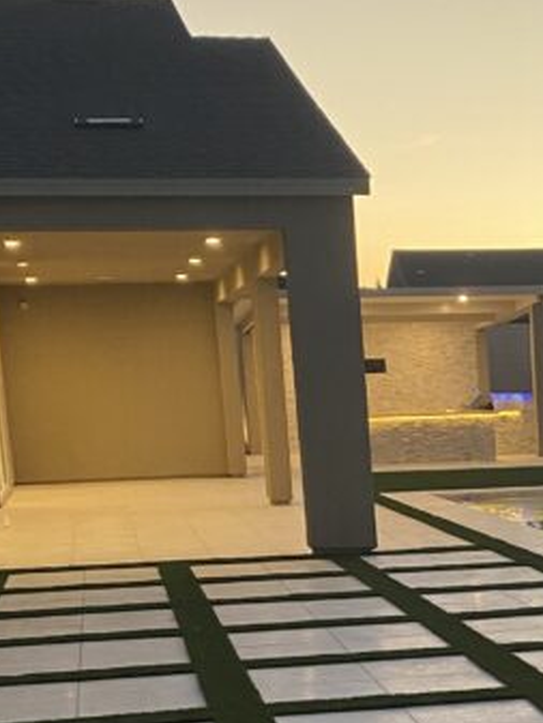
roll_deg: +1.6
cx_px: 635
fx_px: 1651
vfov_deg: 23.3
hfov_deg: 17.8
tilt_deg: -10.7
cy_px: 783
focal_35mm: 79
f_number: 1.8
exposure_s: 1/60
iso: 160
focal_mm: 4.25
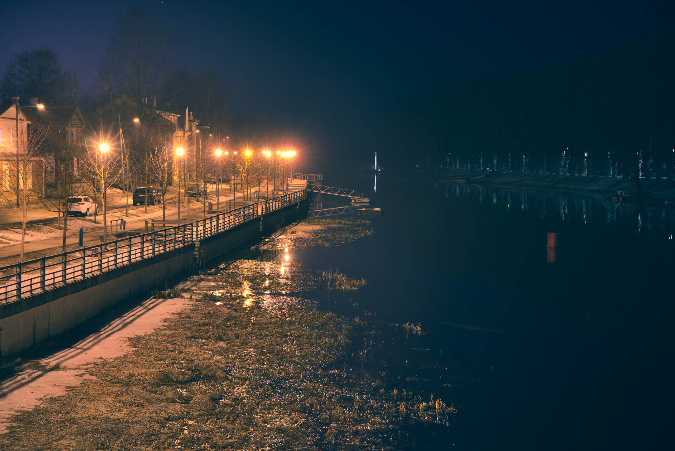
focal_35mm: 70
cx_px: 338
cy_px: 226
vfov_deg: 19.5
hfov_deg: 28.8
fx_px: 1313
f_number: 6.3
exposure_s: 10
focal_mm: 70
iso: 100
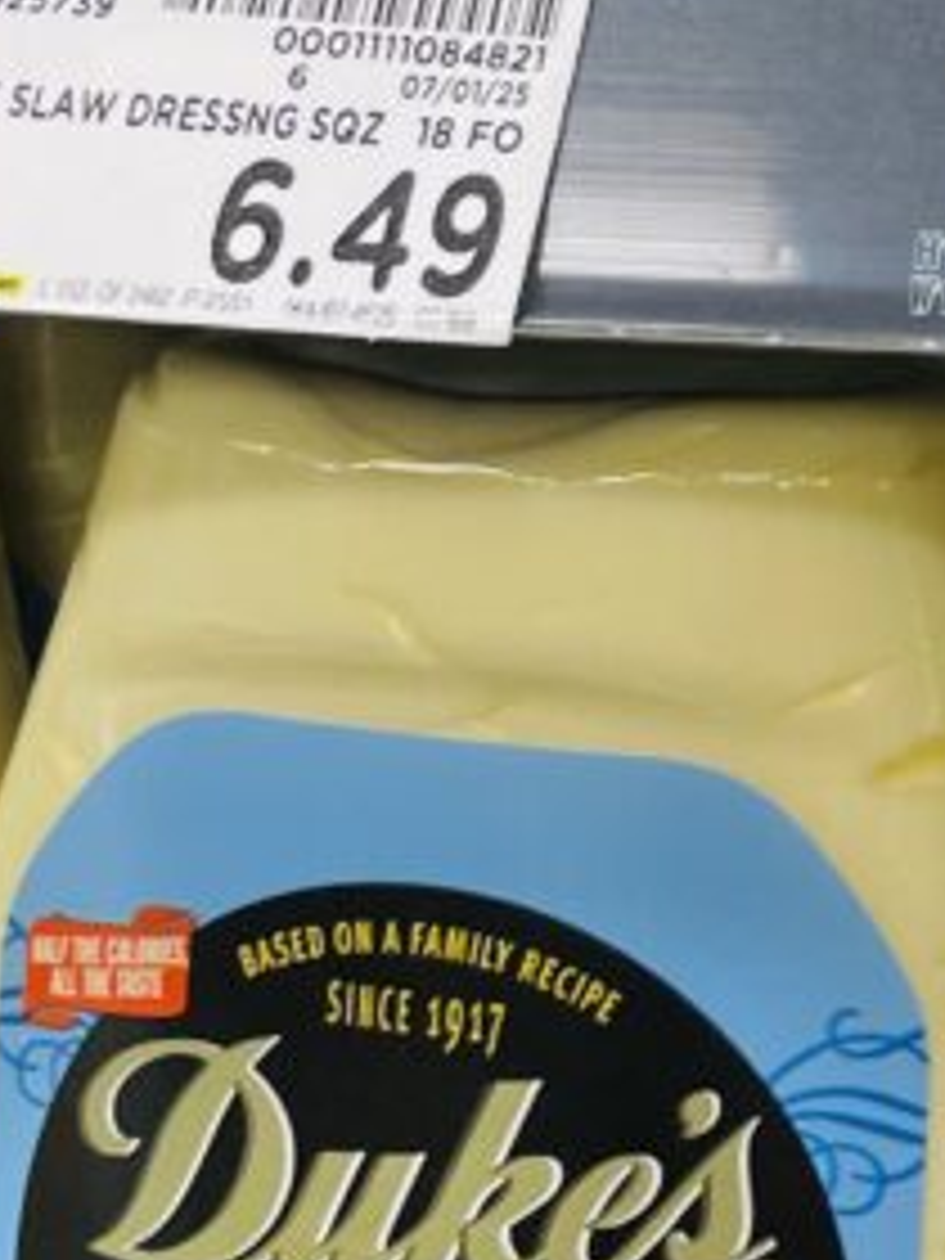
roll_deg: -2.0
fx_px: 3458
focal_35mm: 95
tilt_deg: +0.2
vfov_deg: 18.7
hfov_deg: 14.1
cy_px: -518
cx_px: 1593
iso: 64
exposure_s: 1/66
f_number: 1.6
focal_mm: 4.2
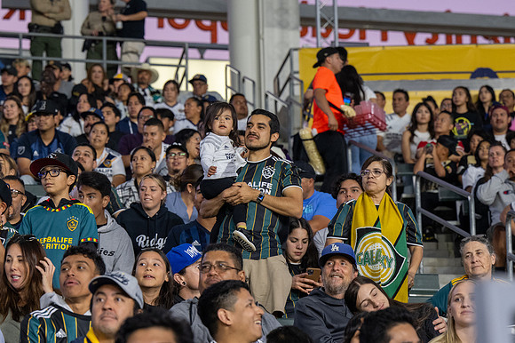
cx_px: 258
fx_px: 2202
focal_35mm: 154
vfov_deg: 8.9
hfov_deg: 13.3
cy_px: 172
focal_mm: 103
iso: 2000
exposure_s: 1/200
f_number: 4
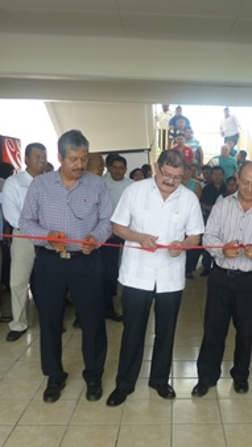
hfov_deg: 31.8
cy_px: 223
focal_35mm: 36
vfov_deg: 55.3
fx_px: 427
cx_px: 212
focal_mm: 4.3
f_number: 2.5
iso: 100
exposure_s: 1/80
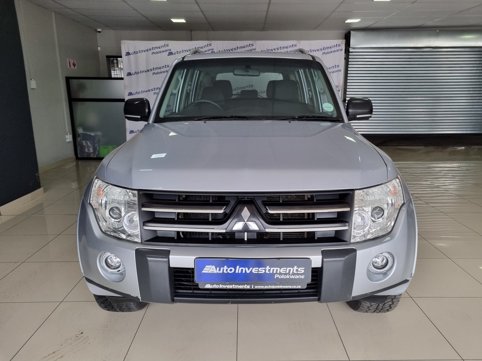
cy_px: 180
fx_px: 362
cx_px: 241
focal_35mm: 26
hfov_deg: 67.3
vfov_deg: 53.1
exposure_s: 1/100
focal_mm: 5.4
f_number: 1.8
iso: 100
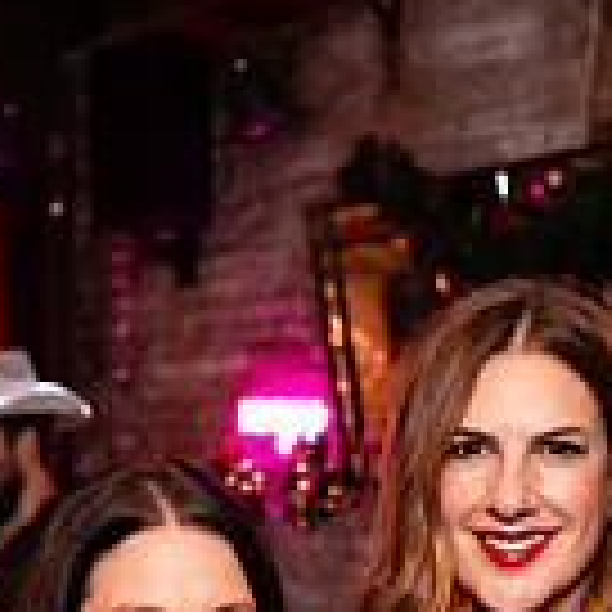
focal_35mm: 99
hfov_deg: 17.6
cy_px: 821
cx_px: 266
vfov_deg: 16.5
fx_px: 1980
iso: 3200
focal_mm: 27
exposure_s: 1/100
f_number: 2.8
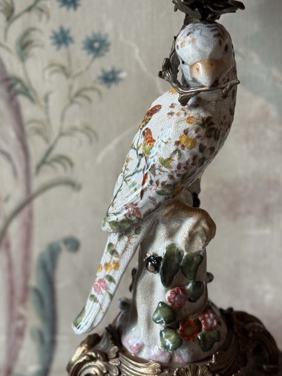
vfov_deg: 33.2
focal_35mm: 58
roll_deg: +2.3
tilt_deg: -19.1
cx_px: 112
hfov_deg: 25.2
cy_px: 159
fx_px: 630
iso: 100
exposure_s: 1/50
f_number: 1.78
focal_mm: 6.76
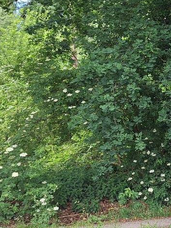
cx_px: 256
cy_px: 77
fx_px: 527
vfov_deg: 24.3
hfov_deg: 16.8
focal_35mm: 80
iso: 40
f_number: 1.8
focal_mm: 5.54
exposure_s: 1/625
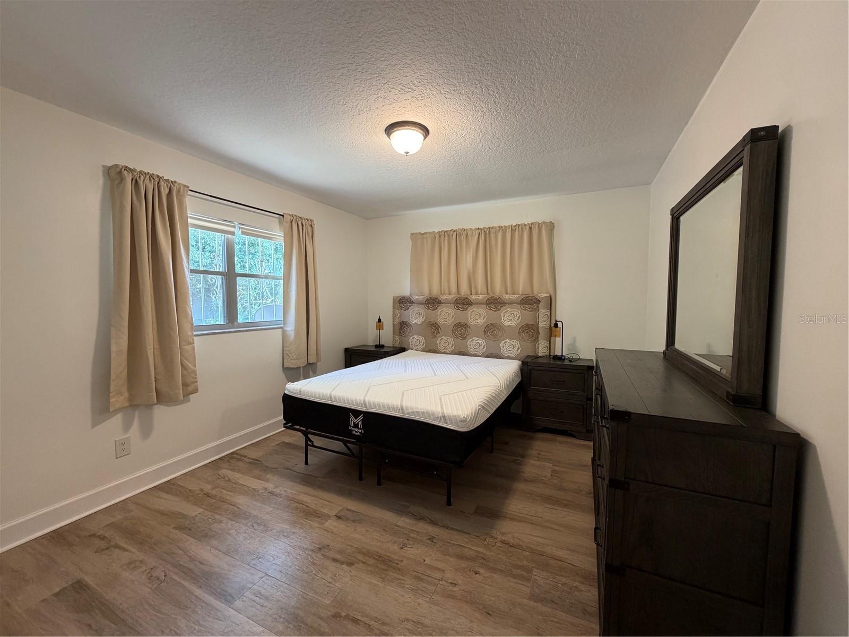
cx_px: 424
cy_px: 318
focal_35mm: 14
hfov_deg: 102.1
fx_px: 343
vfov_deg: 85.7
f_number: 2.2
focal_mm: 2.22
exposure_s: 1/60
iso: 200
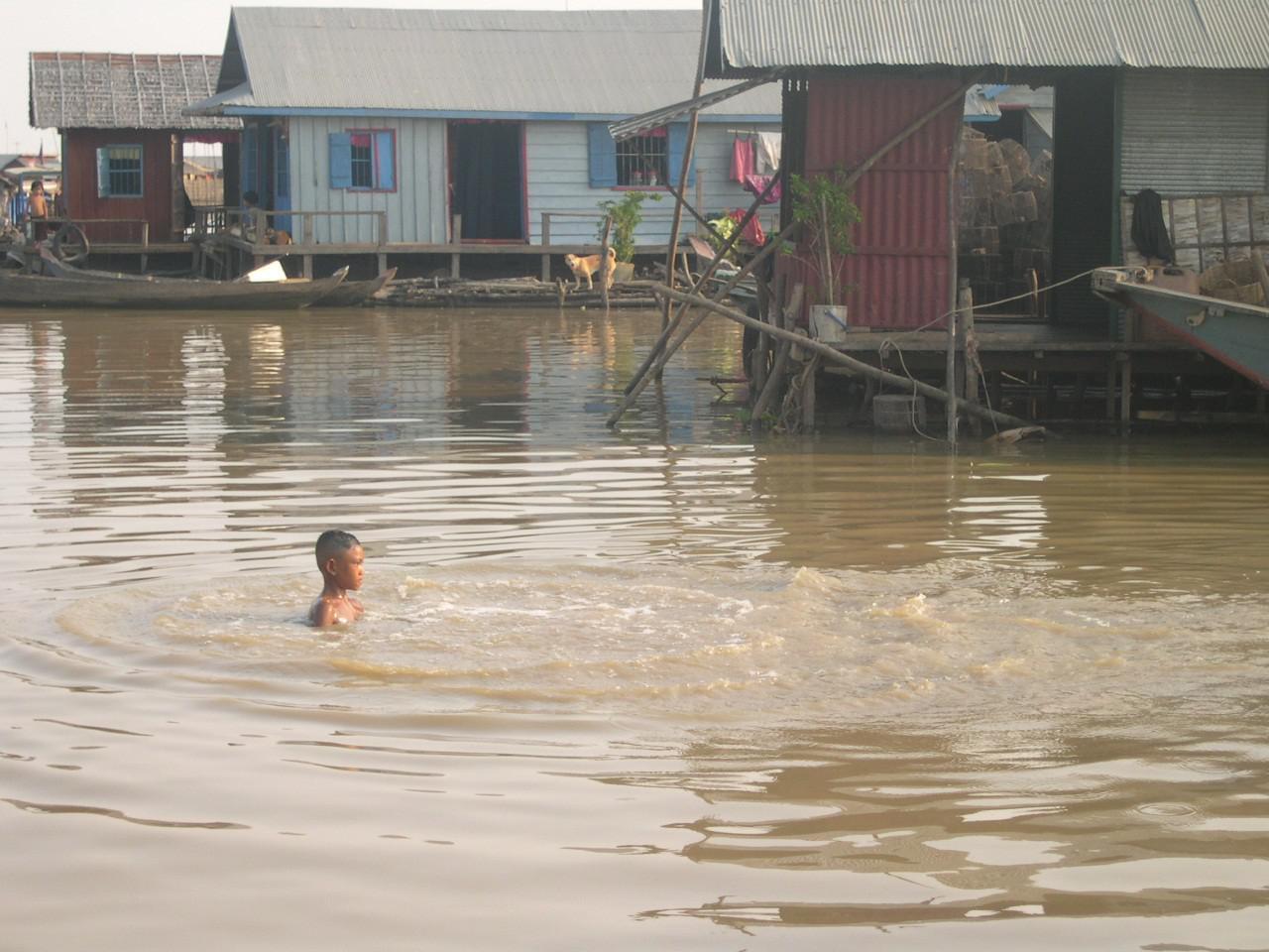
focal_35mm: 77
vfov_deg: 19.1
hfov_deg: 25.3
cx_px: 634
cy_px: 476
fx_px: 2823
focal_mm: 16.3
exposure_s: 1/236
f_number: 4
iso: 100
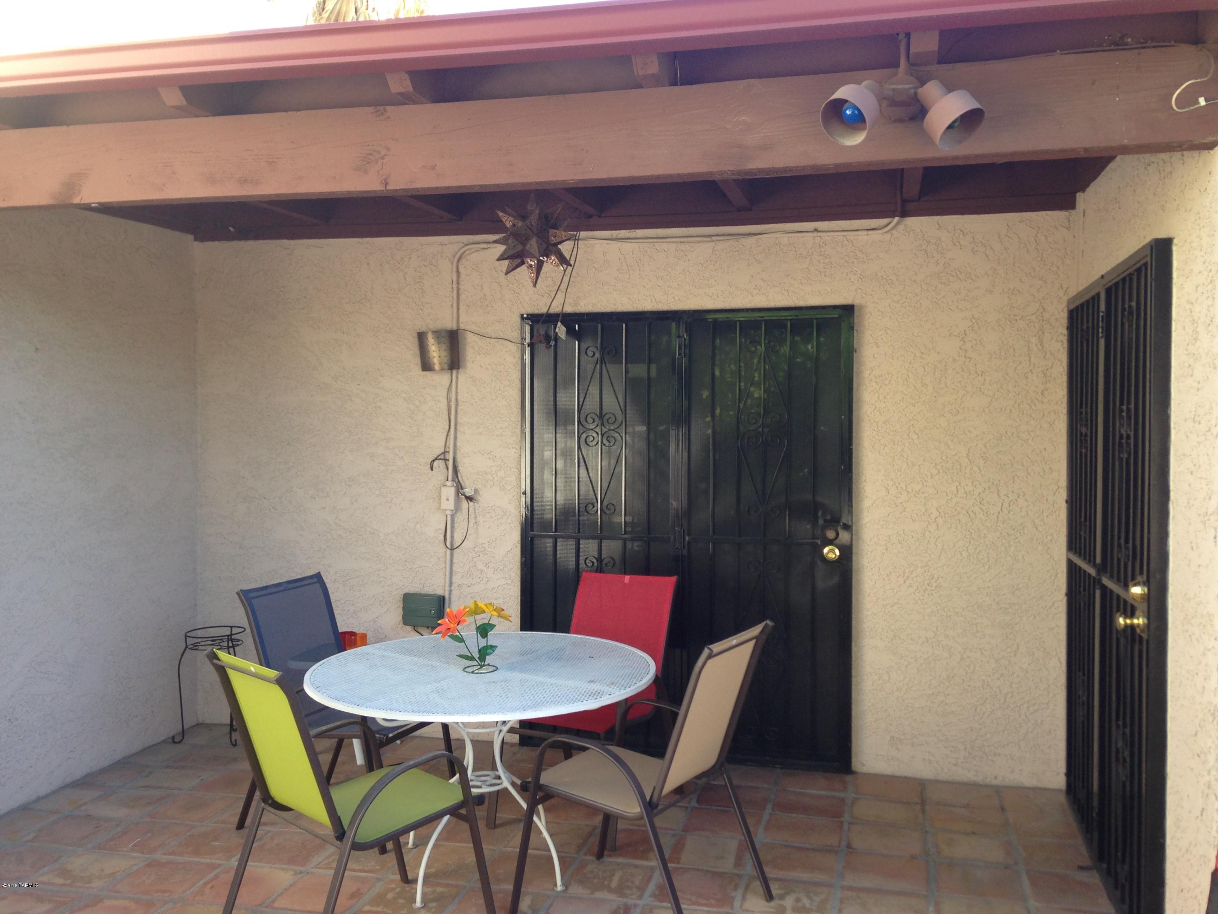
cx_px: 609
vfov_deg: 42.9
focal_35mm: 33
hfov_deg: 55.4
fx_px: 1161
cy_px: 457
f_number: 2.4
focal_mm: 4.12
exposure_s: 1/120
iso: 64
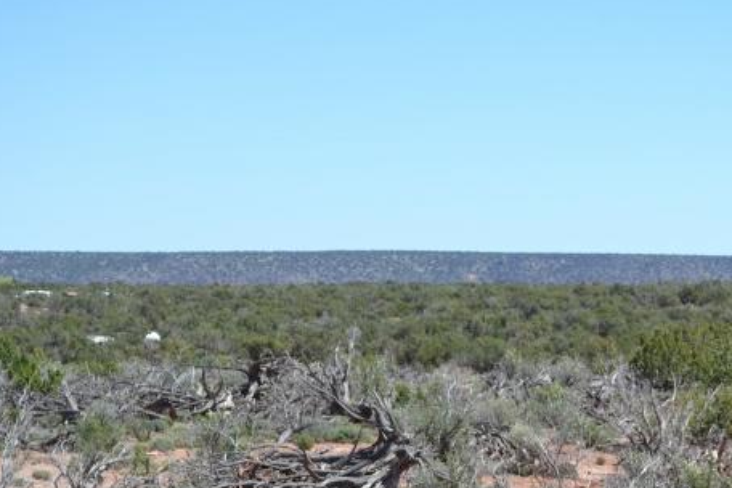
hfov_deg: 14.1
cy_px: 365
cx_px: 477
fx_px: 2946
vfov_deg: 9.5
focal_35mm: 145
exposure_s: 1/250
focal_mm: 55
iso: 100
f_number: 8
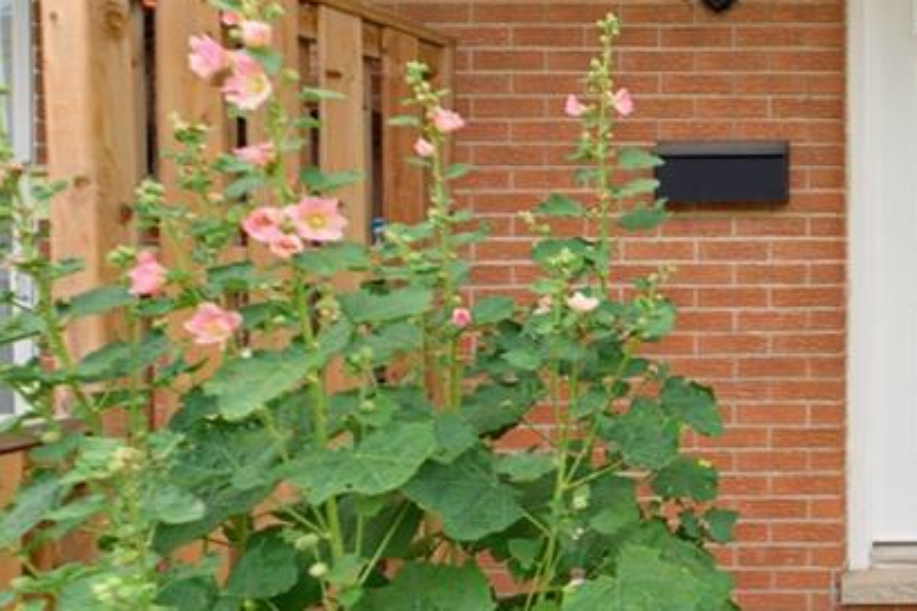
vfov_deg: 37.7
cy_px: 246
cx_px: 1015
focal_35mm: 35
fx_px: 891
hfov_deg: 42.4
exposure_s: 1/50
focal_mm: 14
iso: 400
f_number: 8
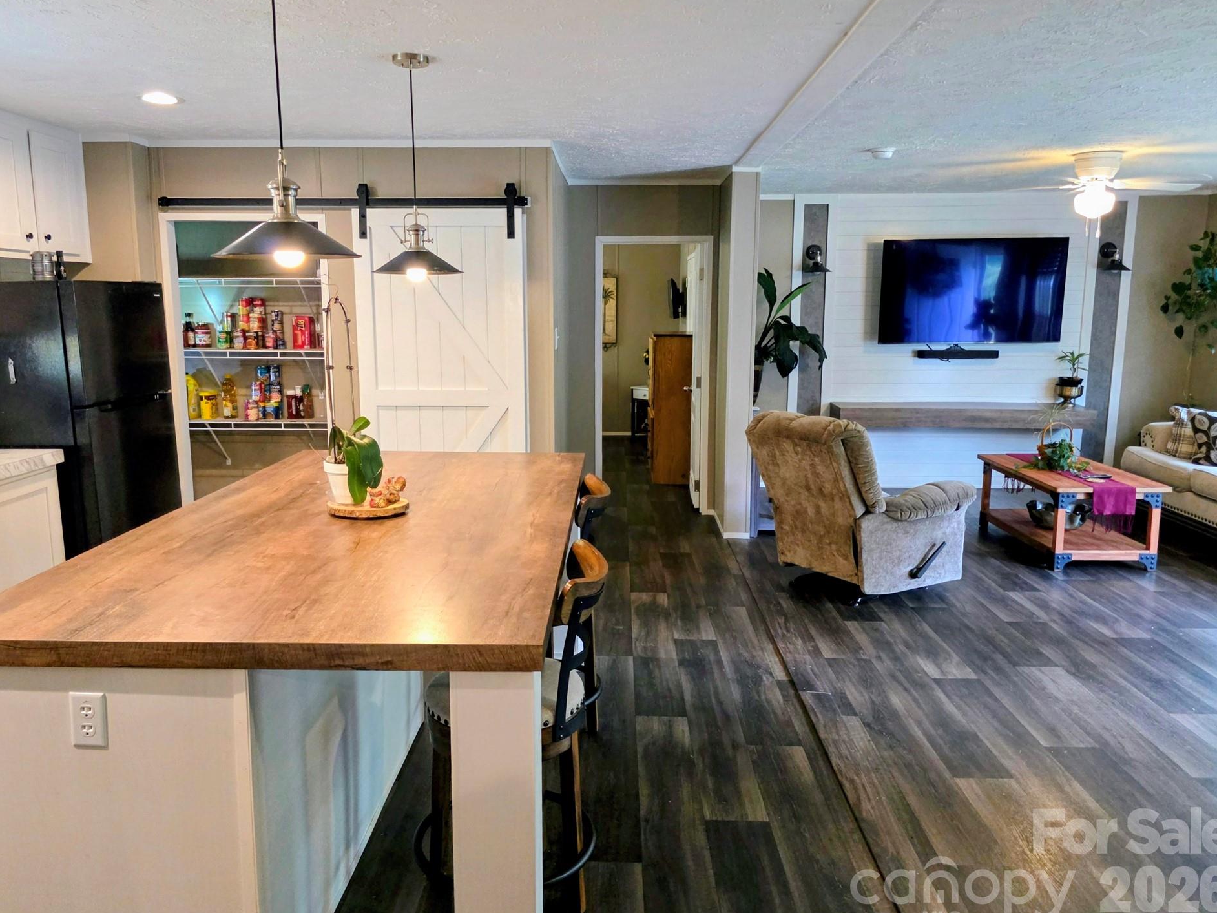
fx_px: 879
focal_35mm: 25
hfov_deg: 69.3
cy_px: 439
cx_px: 577
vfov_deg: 54.9
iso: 500
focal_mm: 6.3
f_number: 1.7
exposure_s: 1/120
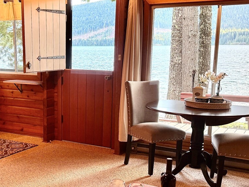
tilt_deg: -10.6
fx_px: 367
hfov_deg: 36.6
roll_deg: +0.2
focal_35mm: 51
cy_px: 121
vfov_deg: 28.4
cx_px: 62
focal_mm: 6.76
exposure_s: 1/120
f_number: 1.78
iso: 200
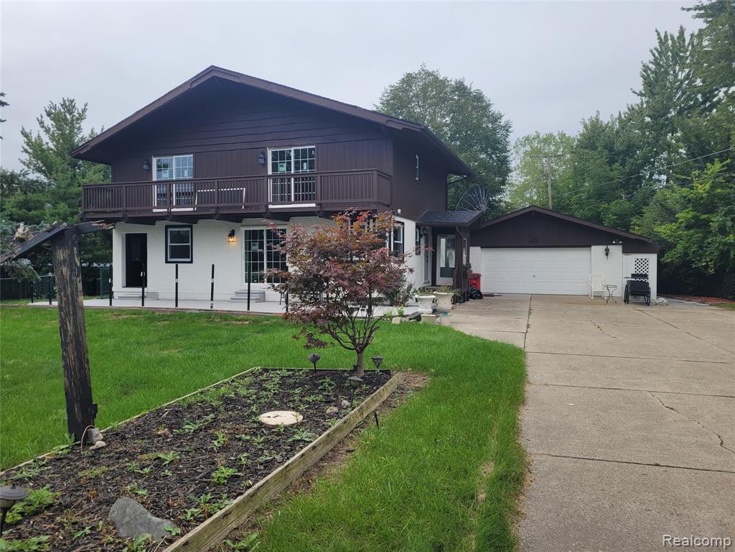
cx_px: 368
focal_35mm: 26
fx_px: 552
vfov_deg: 53.1
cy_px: 276
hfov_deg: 67.3
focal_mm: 5.4
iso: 40
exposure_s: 1/1930
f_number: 1.8
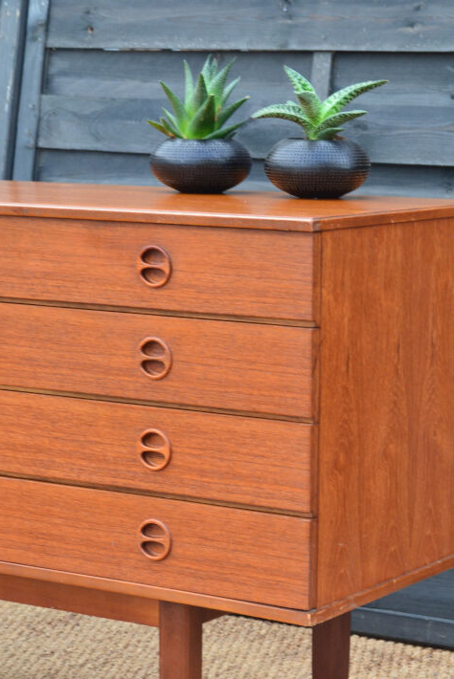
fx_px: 1927
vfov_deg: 20.0
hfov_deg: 13.4
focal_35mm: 102
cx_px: 301
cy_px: 404
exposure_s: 1/60
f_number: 8
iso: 640
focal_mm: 46
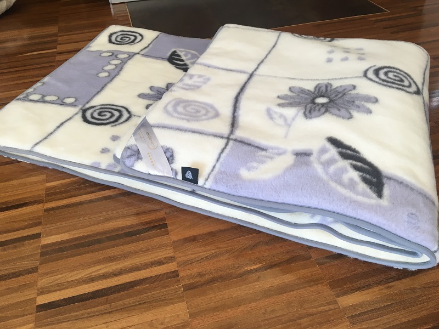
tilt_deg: -42.9
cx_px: 220
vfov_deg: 48.2
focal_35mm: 29
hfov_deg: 61.7
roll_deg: +4.3
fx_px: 368
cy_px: 164
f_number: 2.2
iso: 25
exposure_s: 1/33
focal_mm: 4.15
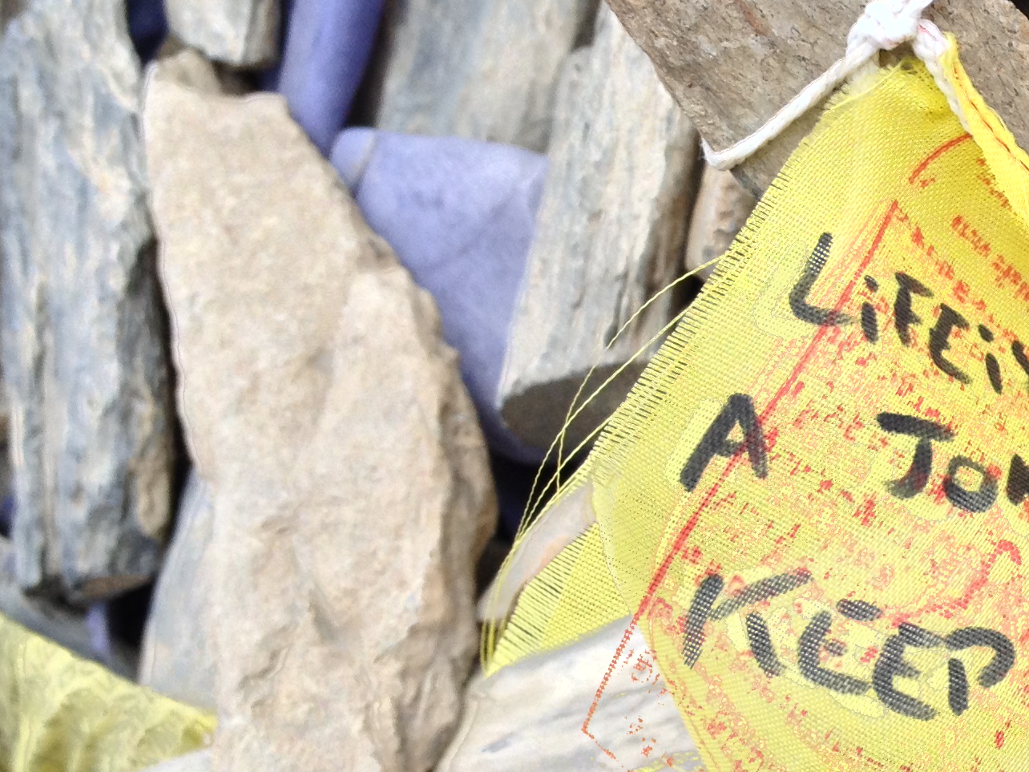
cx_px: 1025
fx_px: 2646
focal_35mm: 89
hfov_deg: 21.3
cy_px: 520
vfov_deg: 16.6
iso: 50
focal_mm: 4.28
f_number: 2.4
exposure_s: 1/690
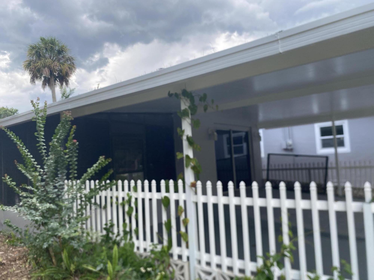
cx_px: 187
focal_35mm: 26
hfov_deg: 67.3
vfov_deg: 53.1
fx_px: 281
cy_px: 140
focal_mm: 4.25
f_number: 1.8
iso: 32
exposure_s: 1/597
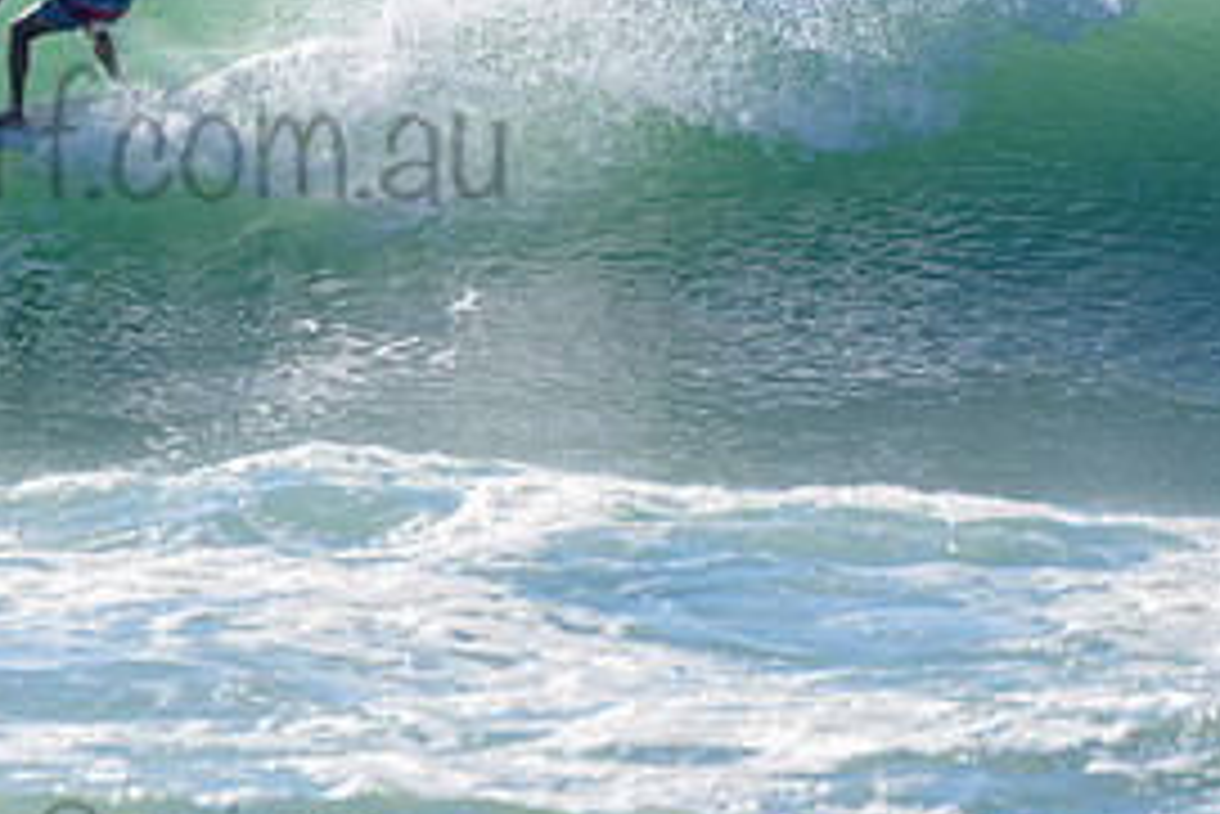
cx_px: 48
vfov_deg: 1.3
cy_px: 97
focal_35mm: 1094
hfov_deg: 1.9
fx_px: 37093
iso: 200
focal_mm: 500
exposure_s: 1/2000
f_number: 5.6
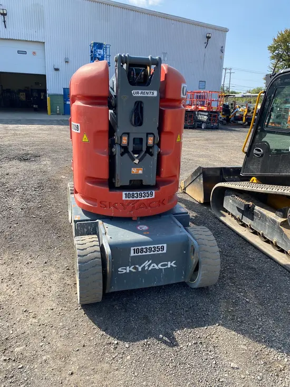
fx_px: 290
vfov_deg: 67.3
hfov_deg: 53.1
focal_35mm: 26
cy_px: 194
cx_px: 145
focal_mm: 4.25
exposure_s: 1/973
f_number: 1.8
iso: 32
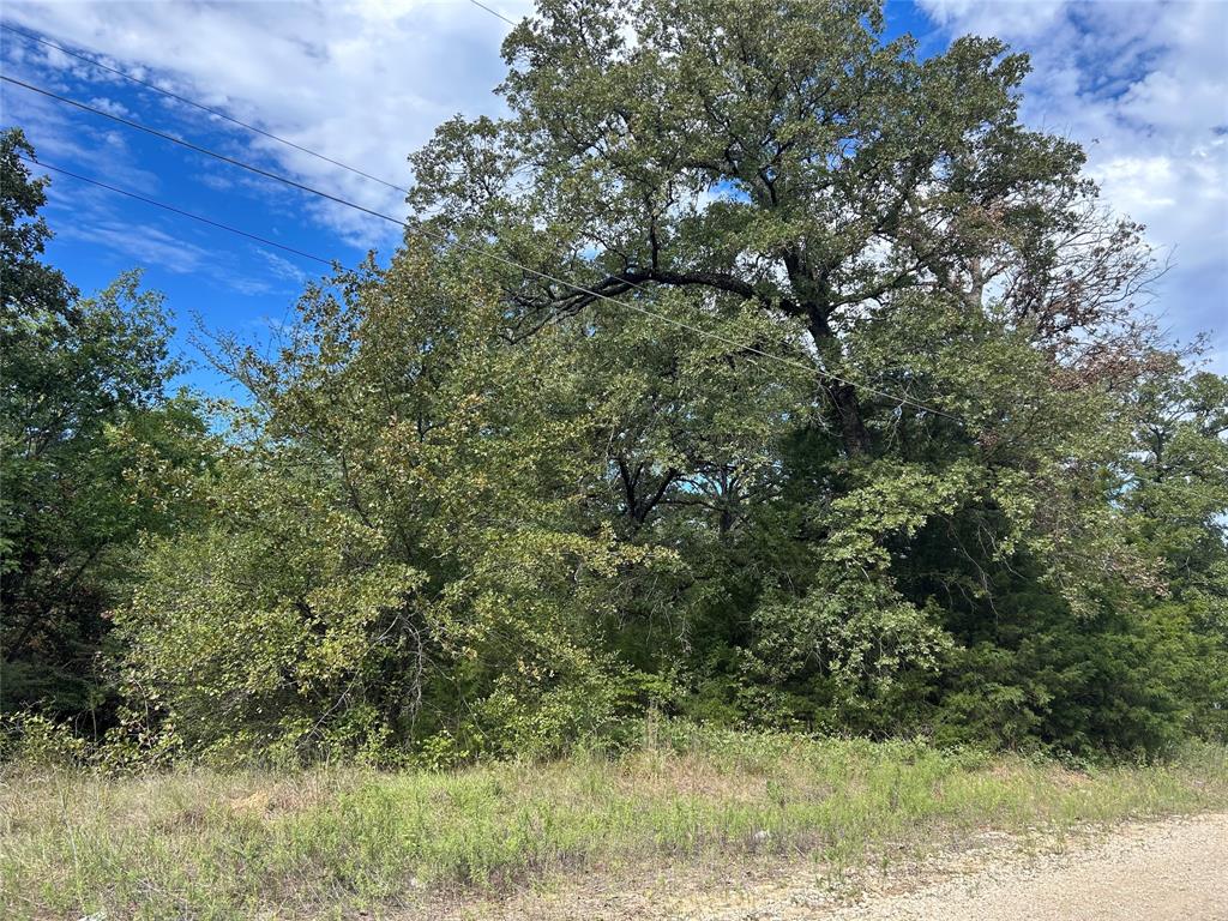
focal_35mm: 26
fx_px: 922
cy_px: 460
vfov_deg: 53.1
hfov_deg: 67.3
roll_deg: -3.6
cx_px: 614
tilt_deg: +10.3
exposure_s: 1/1395
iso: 50
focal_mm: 5.7
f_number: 1.5
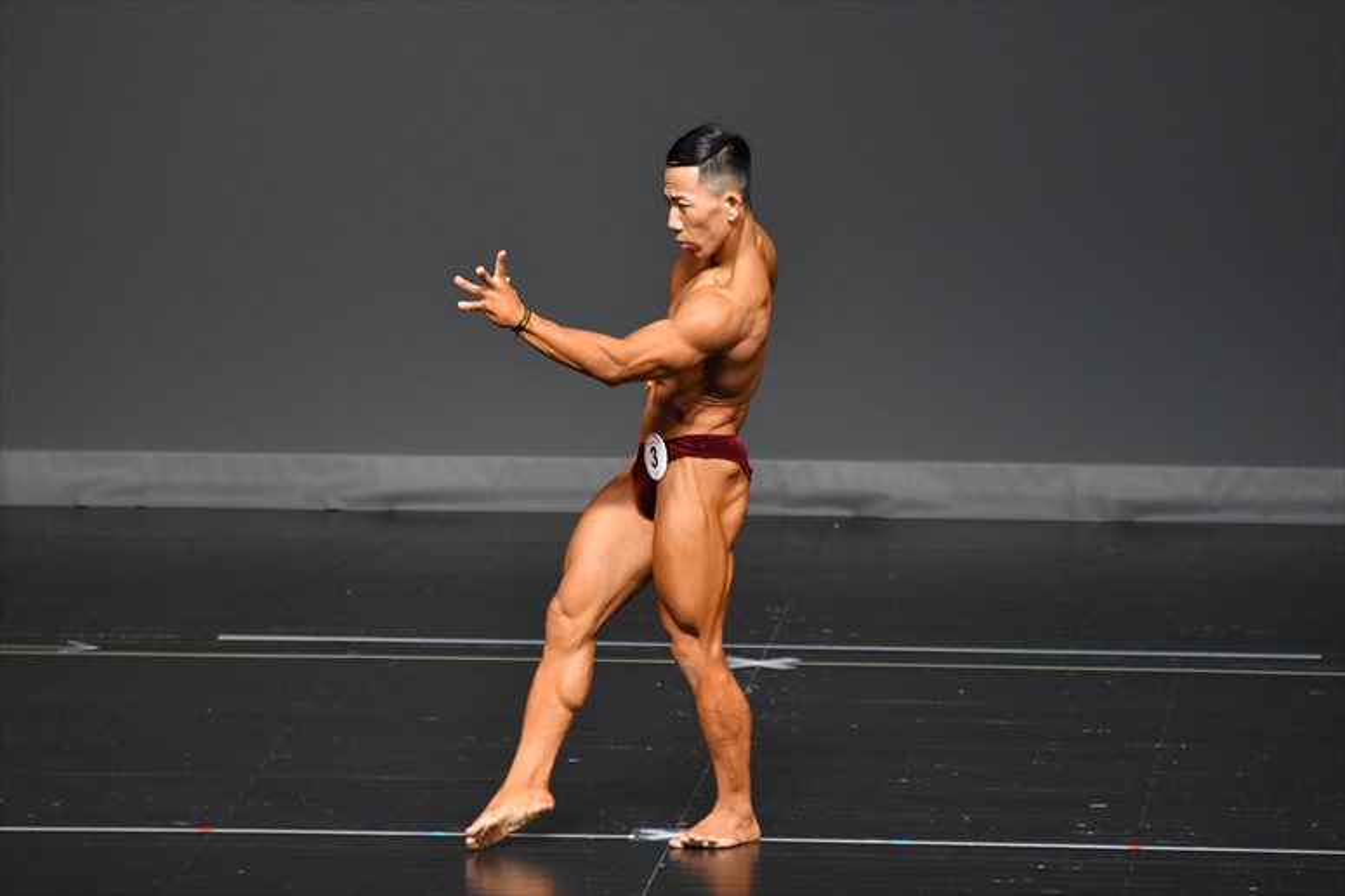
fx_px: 14004
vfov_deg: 3.7
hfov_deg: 5.5
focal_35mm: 375
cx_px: 672
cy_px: 448
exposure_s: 1/400
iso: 2500
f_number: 5.6
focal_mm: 250
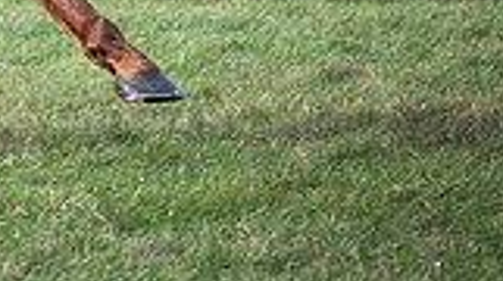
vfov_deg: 2.1
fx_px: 7498
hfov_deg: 3.8
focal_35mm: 563
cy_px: -260
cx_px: -220
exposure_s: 1/1000
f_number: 2.8
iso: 125
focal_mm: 70
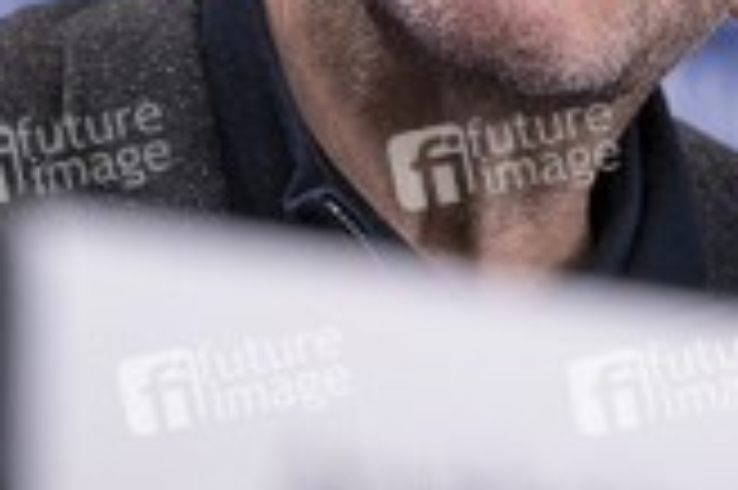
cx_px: 565
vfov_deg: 2.4
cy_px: -180
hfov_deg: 3.6
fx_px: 11837
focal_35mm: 578
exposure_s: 1/180
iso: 1250
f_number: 2.8
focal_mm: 140
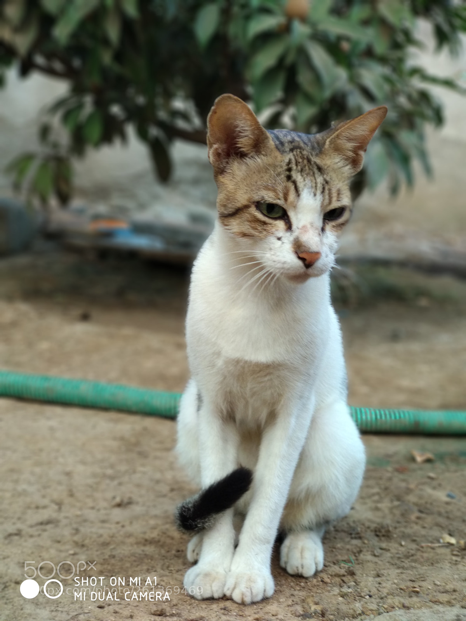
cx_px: 233
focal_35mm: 52
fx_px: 933
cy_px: 310
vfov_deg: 36.8
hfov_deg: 28.0
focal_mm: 5.99
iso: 320
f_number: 2.6
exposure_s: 1/50
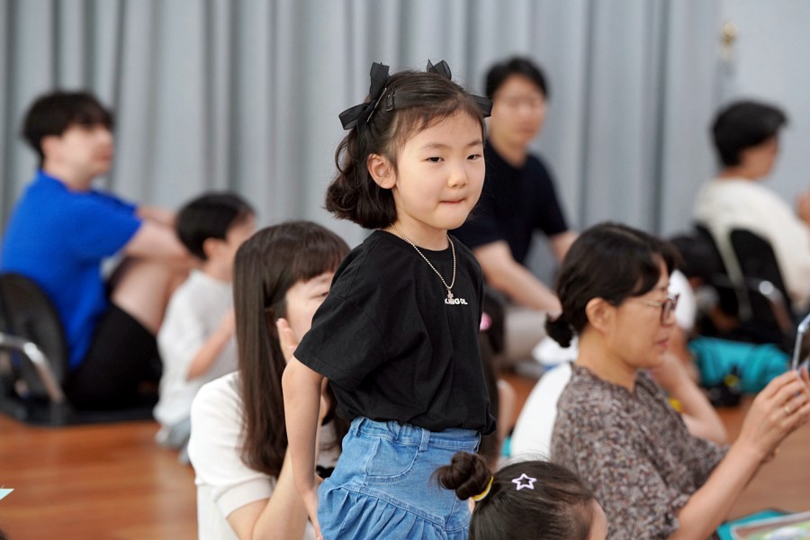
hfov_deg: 16.7
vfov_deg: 11.1
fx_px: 2767
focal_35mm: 123
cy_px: 270
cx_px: 405
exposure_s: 1/160
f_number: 4
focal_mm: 123
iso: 1250
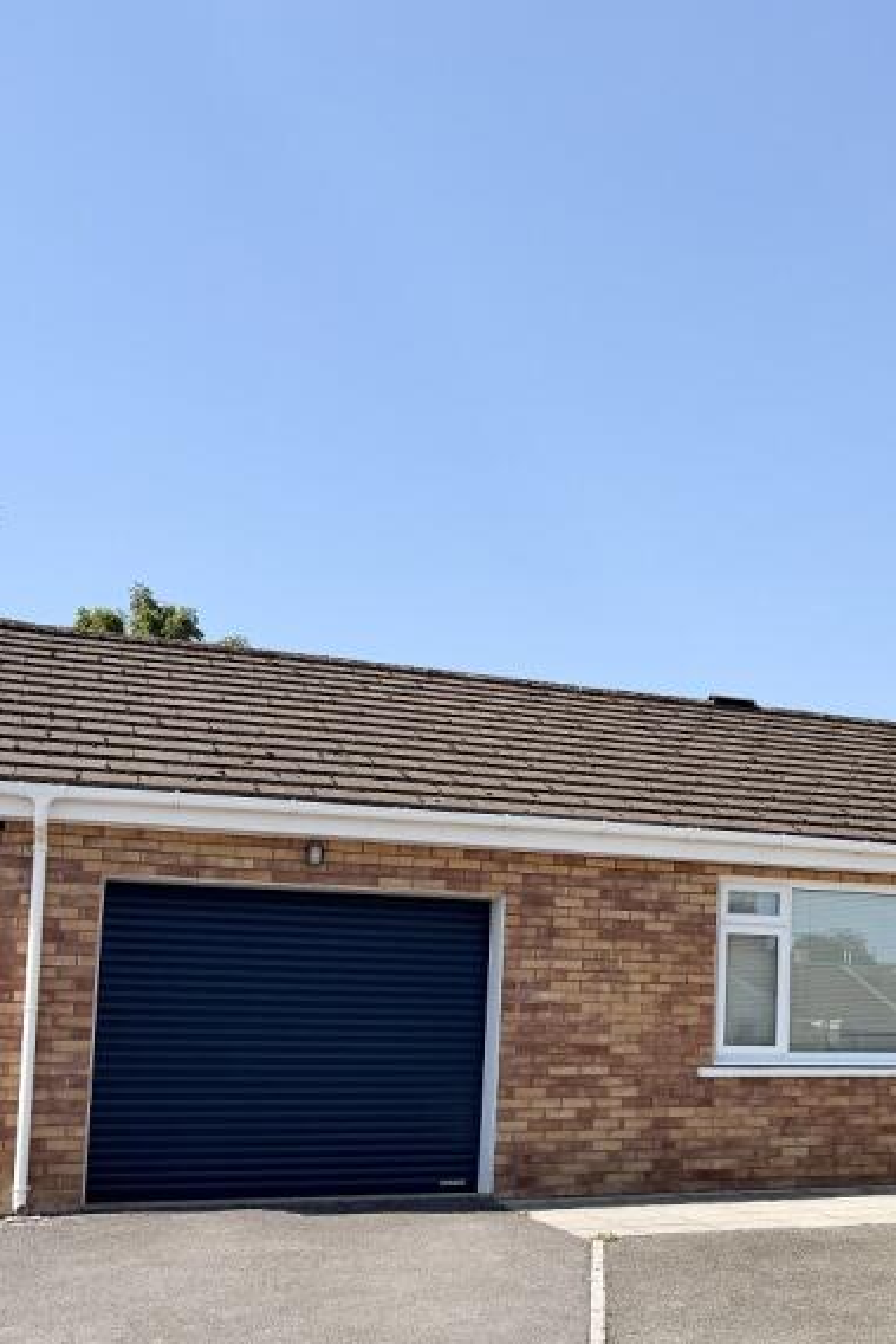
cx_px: 943
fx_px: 1679
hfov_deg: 27.7
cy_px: 890
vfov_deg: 43.0
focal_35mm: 45
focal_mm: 6.76
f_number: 1.78
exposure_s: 1/3953
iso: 80
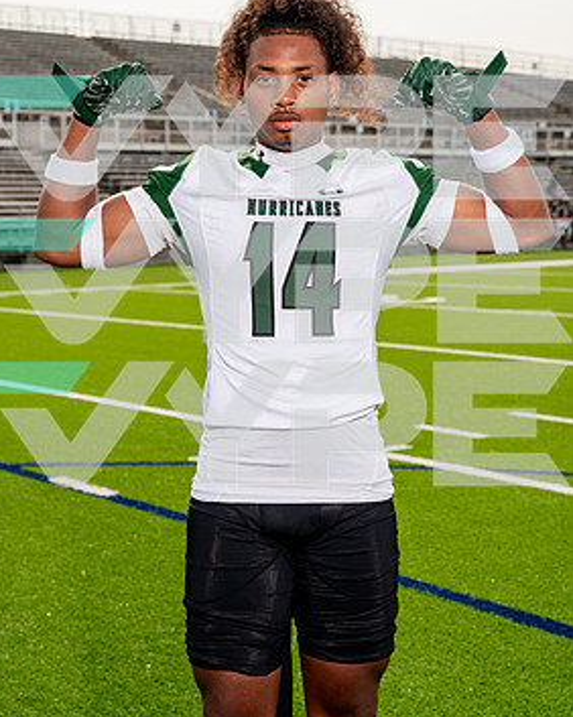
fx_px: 1422
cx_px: 272
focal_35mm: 67
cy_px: 282
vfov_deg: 28.2
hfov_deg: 22.8
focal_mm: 56
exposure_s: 1/500
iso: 100
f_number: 5.6
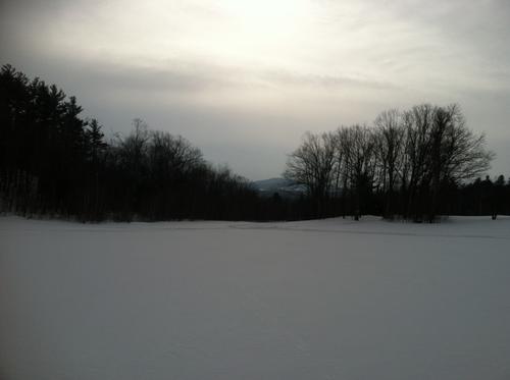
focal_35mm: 35
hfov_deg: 52.7
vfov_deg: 40.6
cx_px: 255
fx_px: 515
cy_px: 190
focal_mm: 3.85
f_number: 2.8
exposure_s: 1/4286
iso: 80
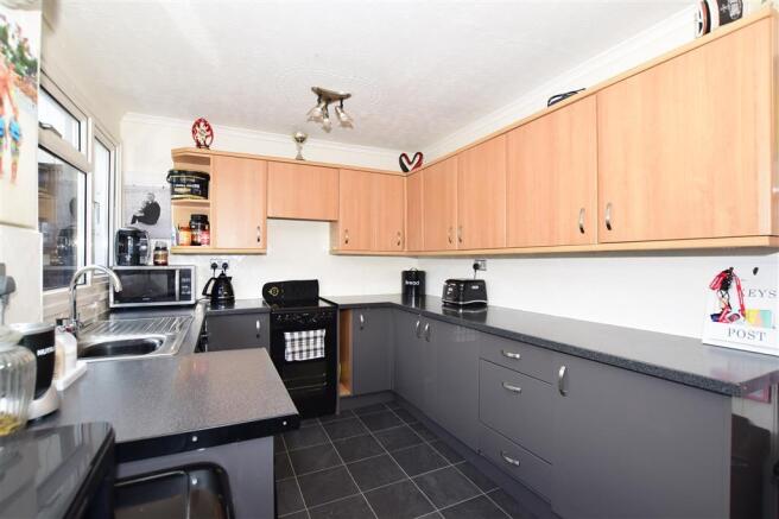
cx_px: 390
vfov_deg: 77.3
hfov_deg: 100.4
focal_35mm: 15
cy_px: 260
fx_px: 324
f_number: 5.6
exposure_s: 1/160
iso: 400
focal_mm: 10
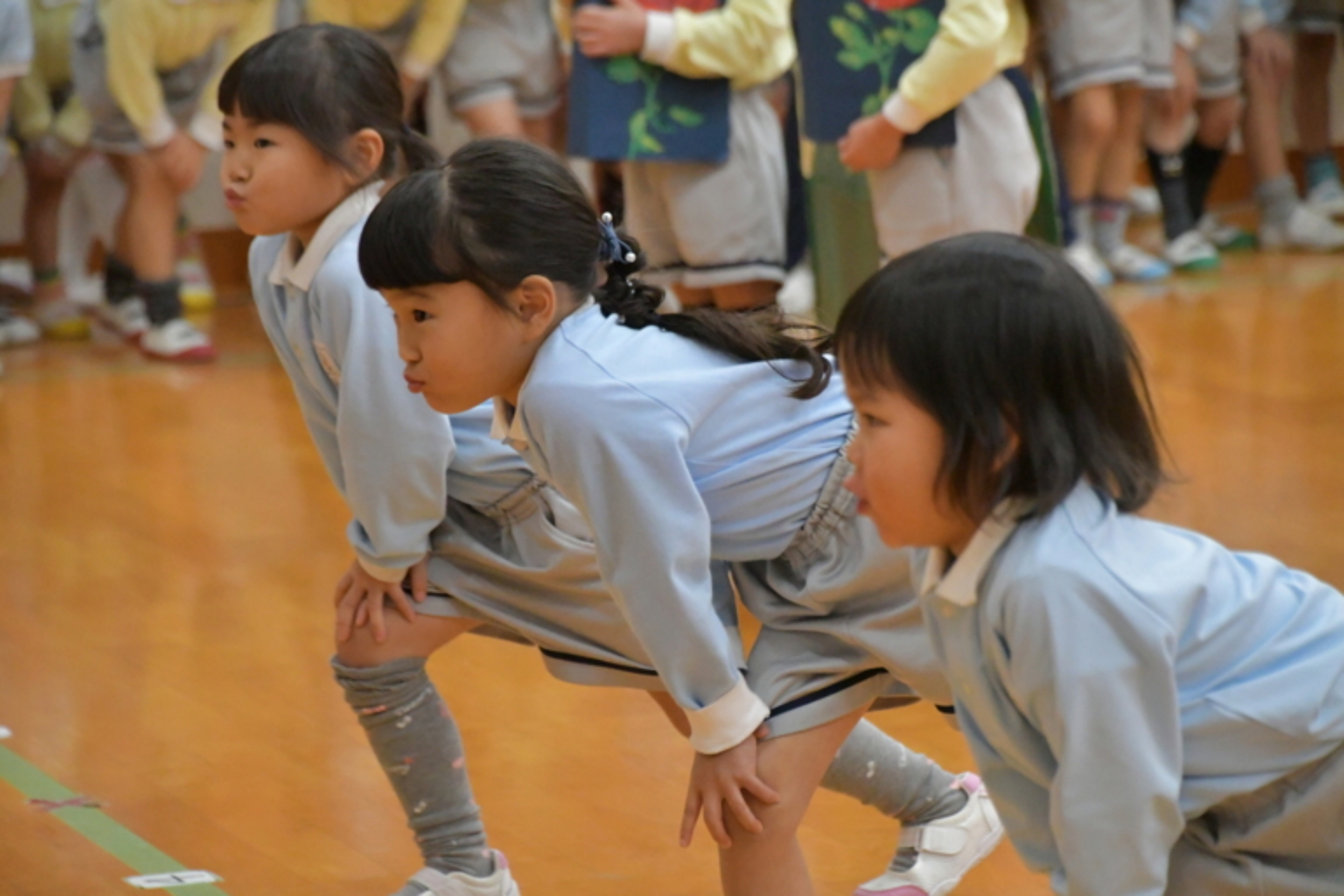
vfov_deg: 6.3
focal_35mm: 217
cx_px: 672
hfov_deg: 9.5
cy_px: 448
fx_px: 8101
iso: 9000
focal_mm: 145
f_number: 6
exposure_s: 1/250
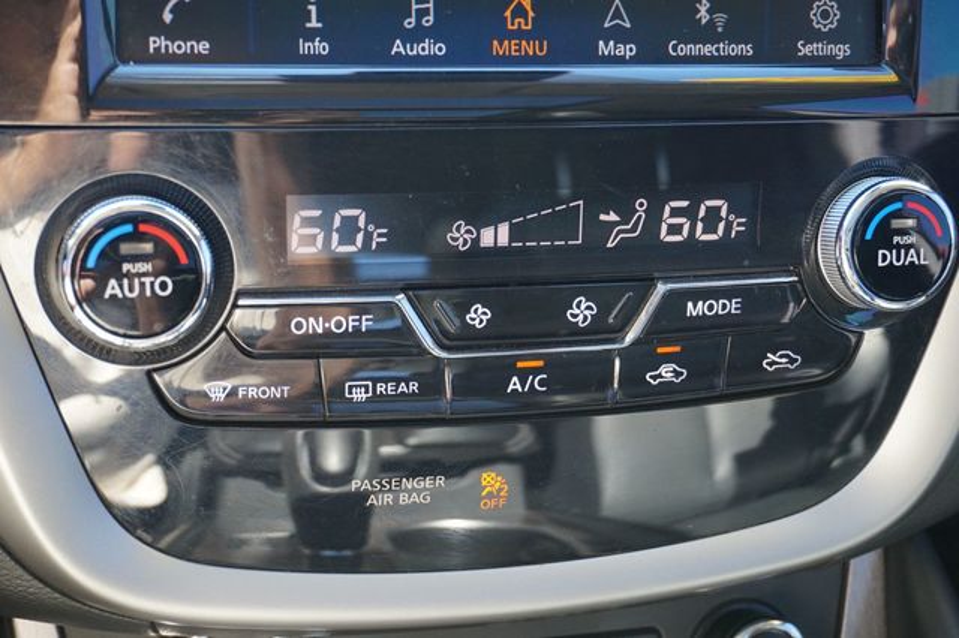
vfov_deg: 25.7
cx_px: 480
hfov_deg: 37.9
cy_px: 319
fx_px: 1398
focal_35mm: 52
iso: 500
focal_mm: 35
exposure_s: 1/60
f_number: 5.6
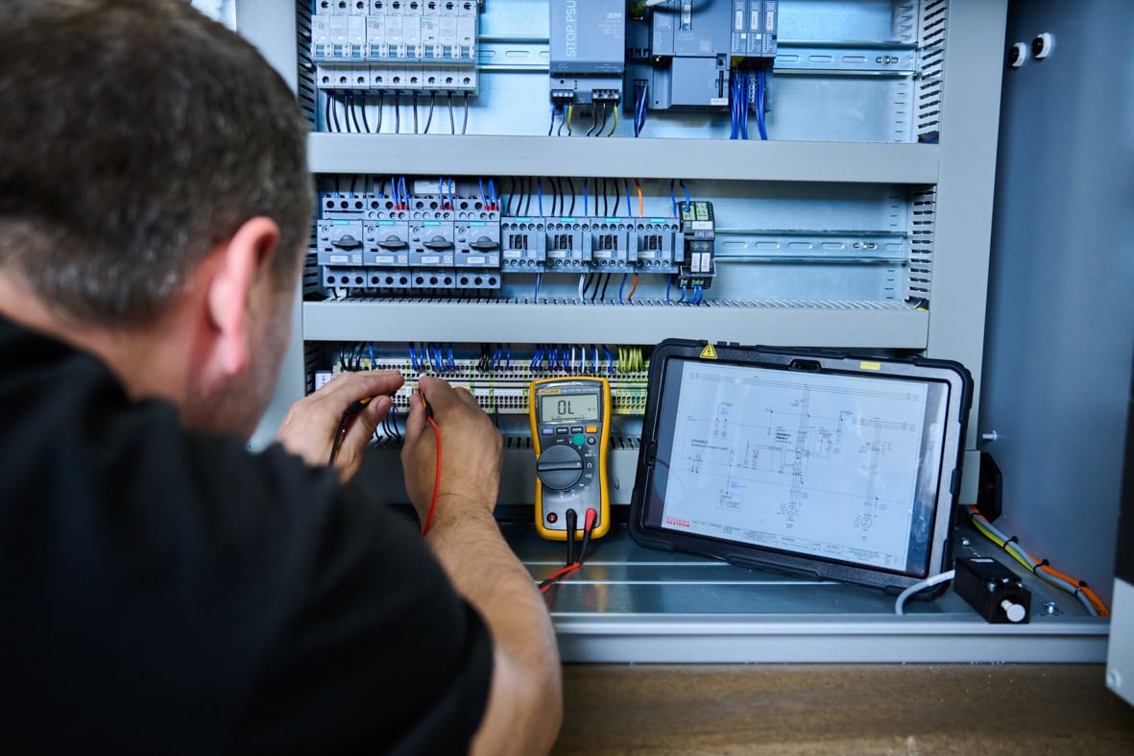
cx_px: 567
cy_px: 378
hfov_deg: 59.5
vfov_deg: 41.7
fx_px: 992
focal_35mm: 32
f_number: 4
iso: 1000
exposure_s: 1/160
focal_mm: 31.5
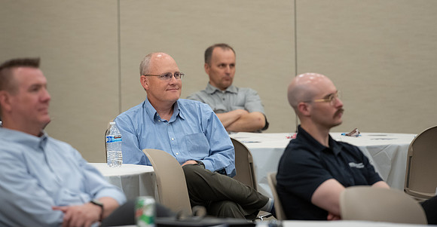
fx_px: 3436
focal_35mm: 302
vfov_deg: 3.8
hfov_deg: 7.3
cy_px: 107
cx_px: 172
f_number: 2.8
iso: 1000
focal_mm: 200
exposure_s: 1/250
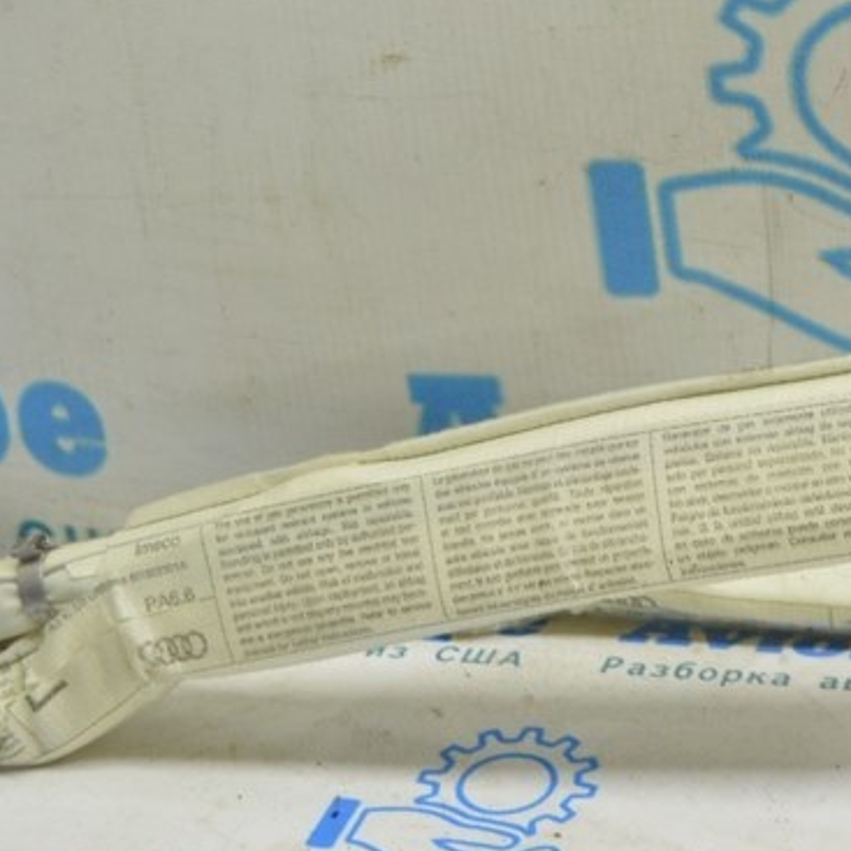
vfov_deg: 14.4
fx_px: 3365
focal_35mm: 121
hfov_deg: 14.1
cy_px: 293
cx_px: 923
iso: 400
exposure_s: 1/20
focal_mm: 34
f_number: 5.6
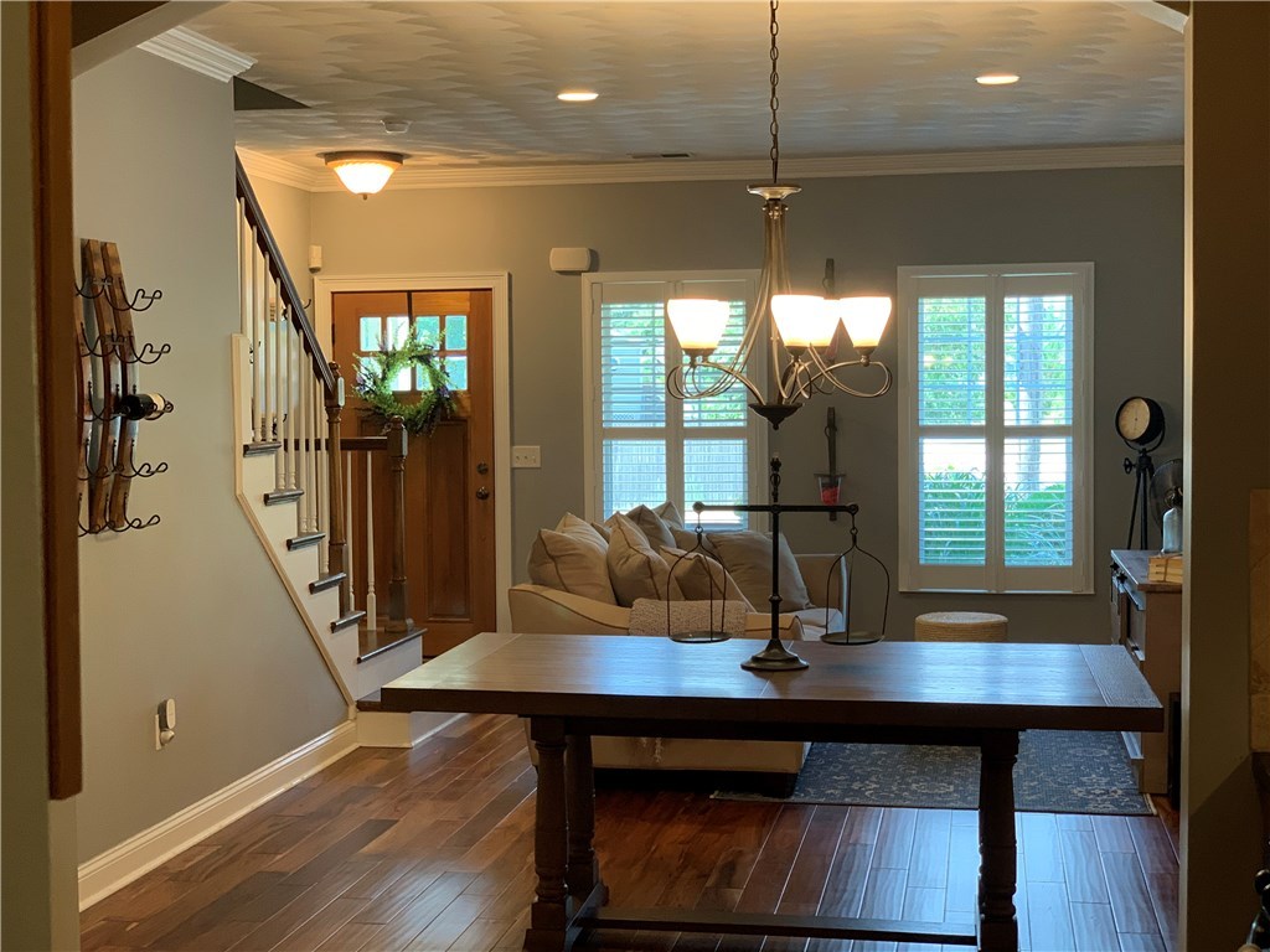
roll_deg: +0.3
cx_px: 635
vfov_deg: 28.0
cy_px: 476
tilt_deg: -2.3
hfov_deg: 36.8
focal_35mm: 52
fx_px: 1908
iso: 125
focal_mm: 6
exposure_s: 1/60
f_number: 2.4
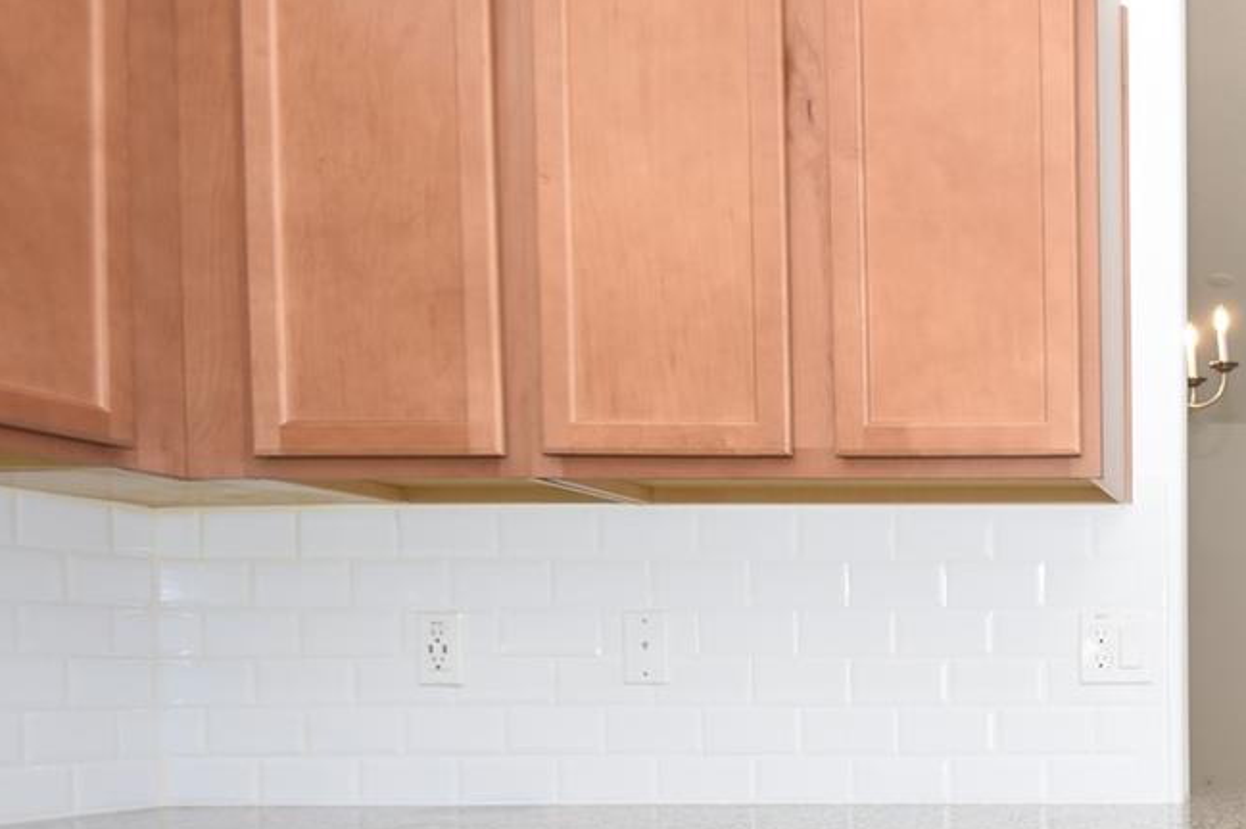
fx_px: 1280
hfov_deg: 42.0
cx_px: 1346
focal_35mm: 37
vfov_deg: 34.4
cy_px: 708
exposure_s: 1/60
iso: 220
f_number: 4
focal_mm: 10
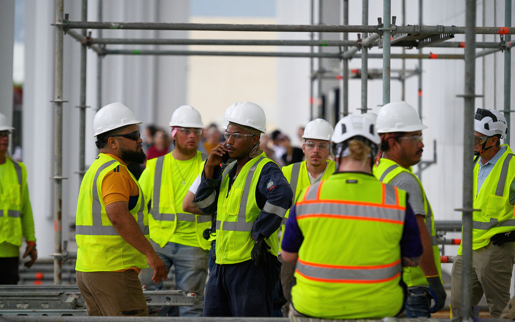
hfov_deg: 12.8
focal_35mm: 164
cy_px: 168
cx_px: 259
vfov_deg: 8.0
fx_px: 2302
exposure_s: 1/400
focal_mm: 160
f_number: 2.8
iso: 2000
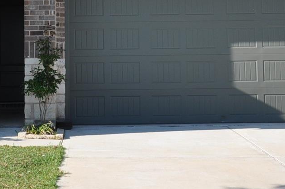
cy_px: -19
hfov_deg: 19.0
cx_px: 77
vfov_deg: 12.5
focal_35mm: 107
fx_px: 846
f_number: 8
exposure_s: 1/320
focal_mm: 22
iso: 200
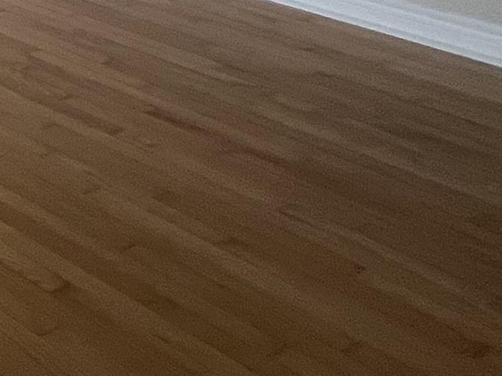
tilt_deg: -5.7
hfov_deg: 18.4
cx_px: -534
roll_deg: +2.4
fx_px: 884
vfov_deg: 19.2
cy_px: -271
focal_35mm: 61
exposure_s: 1/60
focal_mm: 1.57
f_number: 1.8
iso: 125
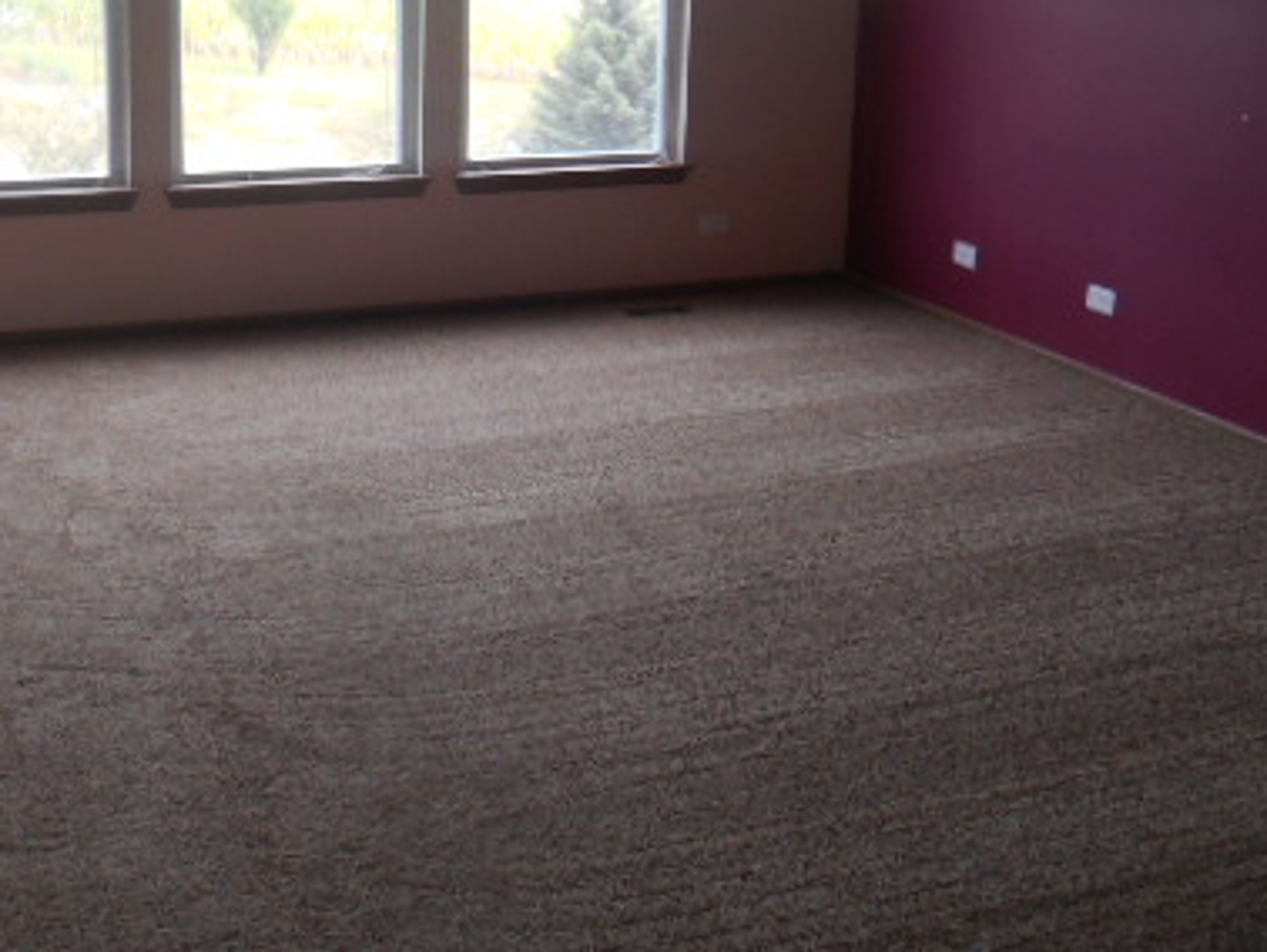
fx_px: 1611
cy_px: 184
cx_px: 446
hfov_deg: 42.5
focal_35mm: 44
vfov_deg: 32.0
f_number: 3.4
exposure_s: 1/60
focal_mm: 4.7
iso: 80
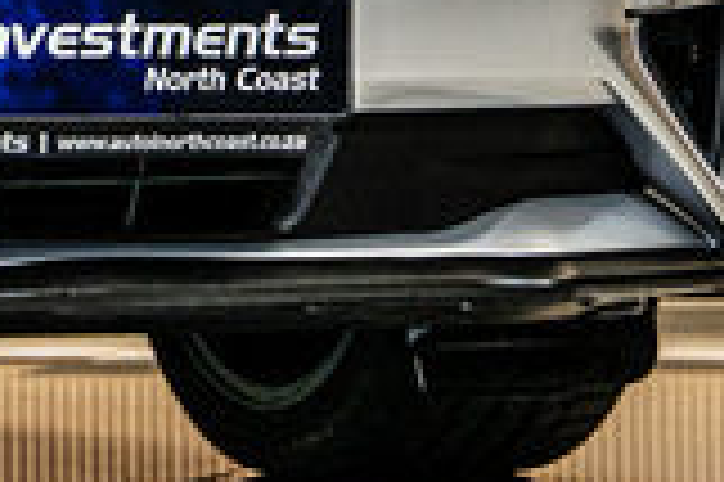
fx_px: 9583
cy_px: -293
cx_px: -713
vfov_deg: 2.9
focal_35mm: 477
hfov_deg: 4.3
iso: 400
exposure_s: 1/160
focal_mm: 75
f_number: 4.5
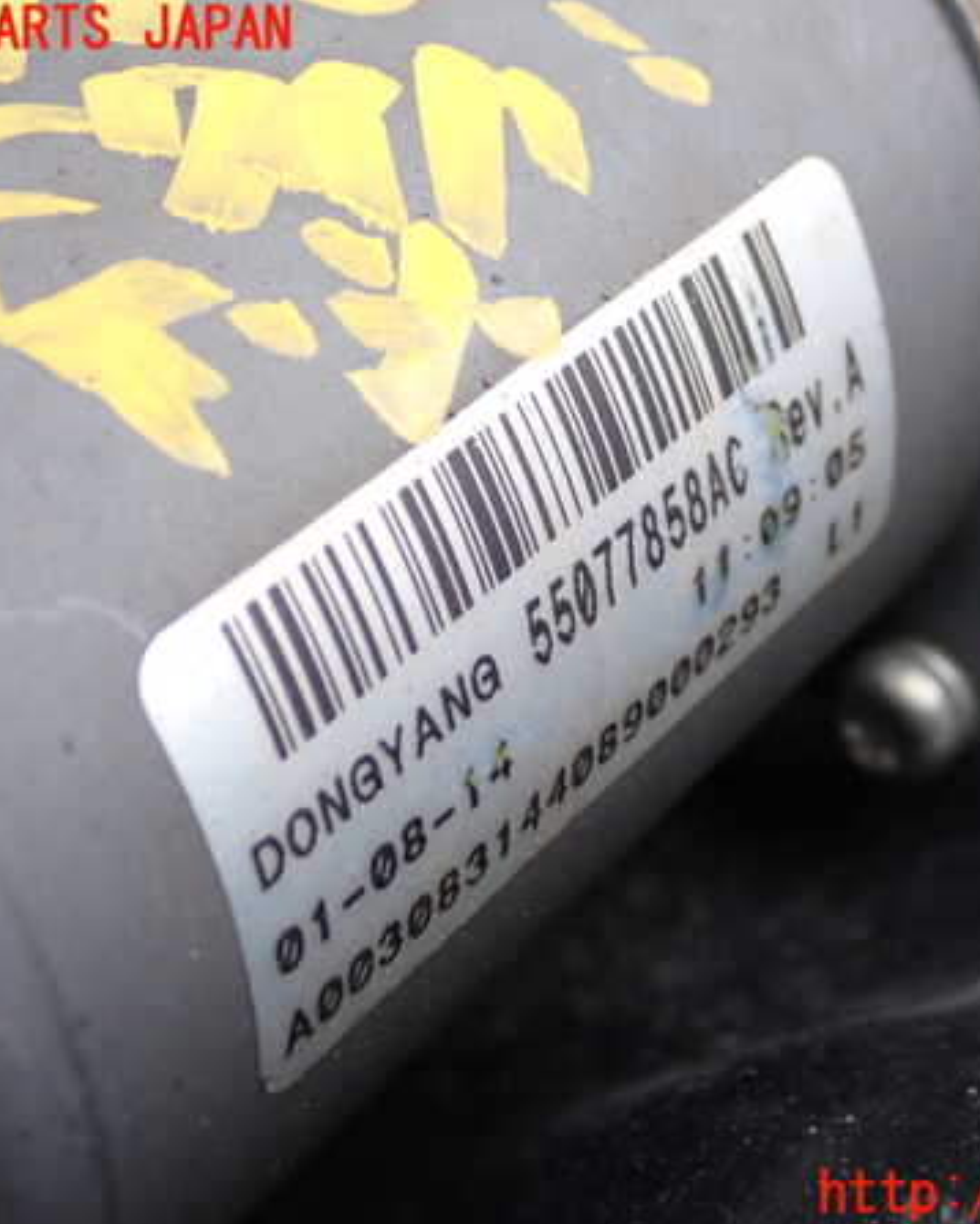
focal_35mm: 76
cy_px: 613
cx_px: 616
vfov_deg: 25.1
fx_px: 2754
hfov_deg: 20.1
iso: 125
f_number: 3.5
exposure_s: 1/125
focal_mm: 10.35
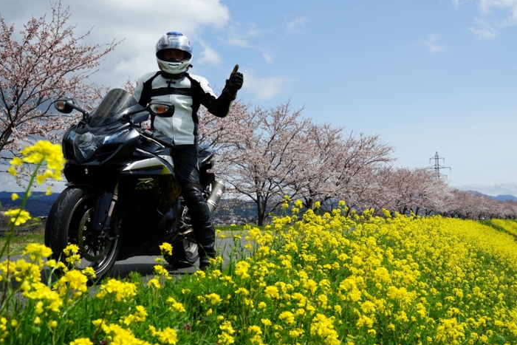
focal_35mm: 40
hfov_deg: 48.4
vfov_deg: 33.4
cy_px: 172
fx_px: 575
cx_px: 276
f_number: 11
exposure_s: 1/200
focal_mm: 35
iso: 100
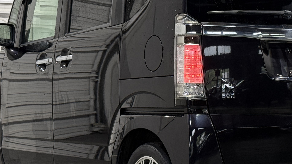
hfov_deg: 19.4
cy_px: 87
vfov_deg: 11.0
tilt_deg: -0.3
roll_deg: -0.1
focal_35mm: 110
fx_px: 852
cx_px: 198
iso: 200
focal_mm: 6.76
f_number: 1.78
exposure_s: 1/60
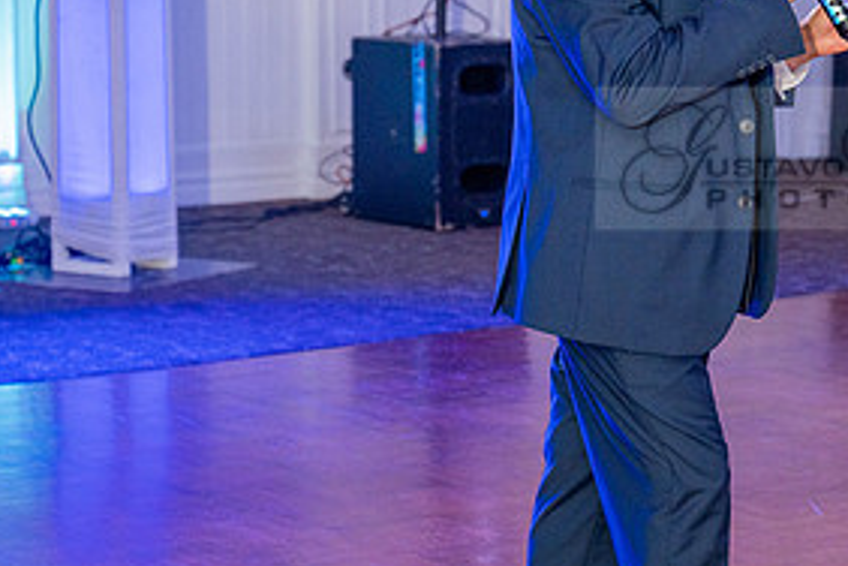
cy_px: 158
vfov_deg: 9.5
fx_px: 3392
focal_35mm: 144
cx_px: 857
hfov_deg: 14.0
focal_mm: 70
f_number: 4.5
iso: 1000
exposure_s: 1/200
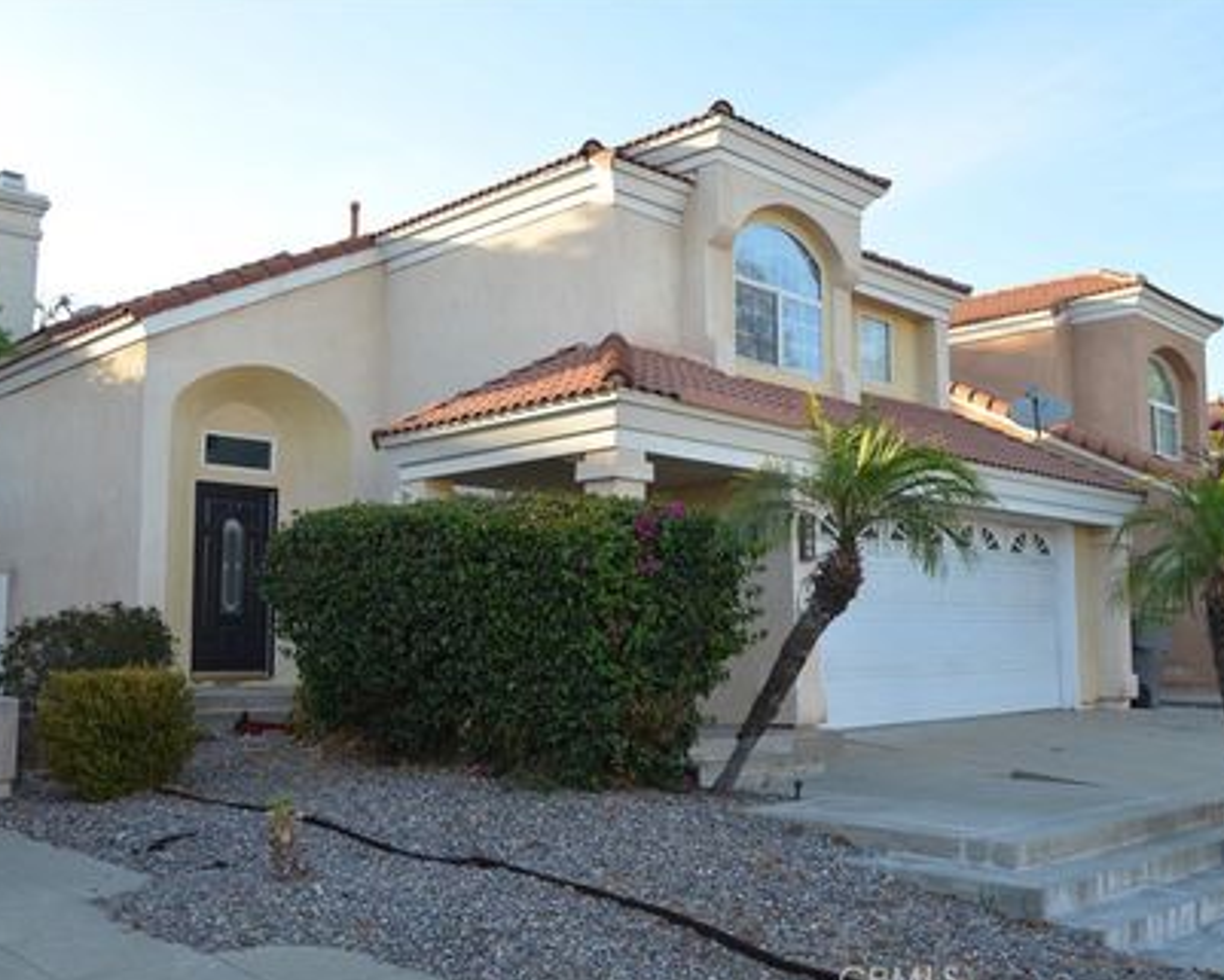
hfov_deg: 51.5
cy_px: 496
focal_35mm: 35
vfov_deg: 42.2
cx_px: 665
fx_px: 1268
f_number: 6.3
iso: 200
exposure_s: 1/160
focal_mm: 20
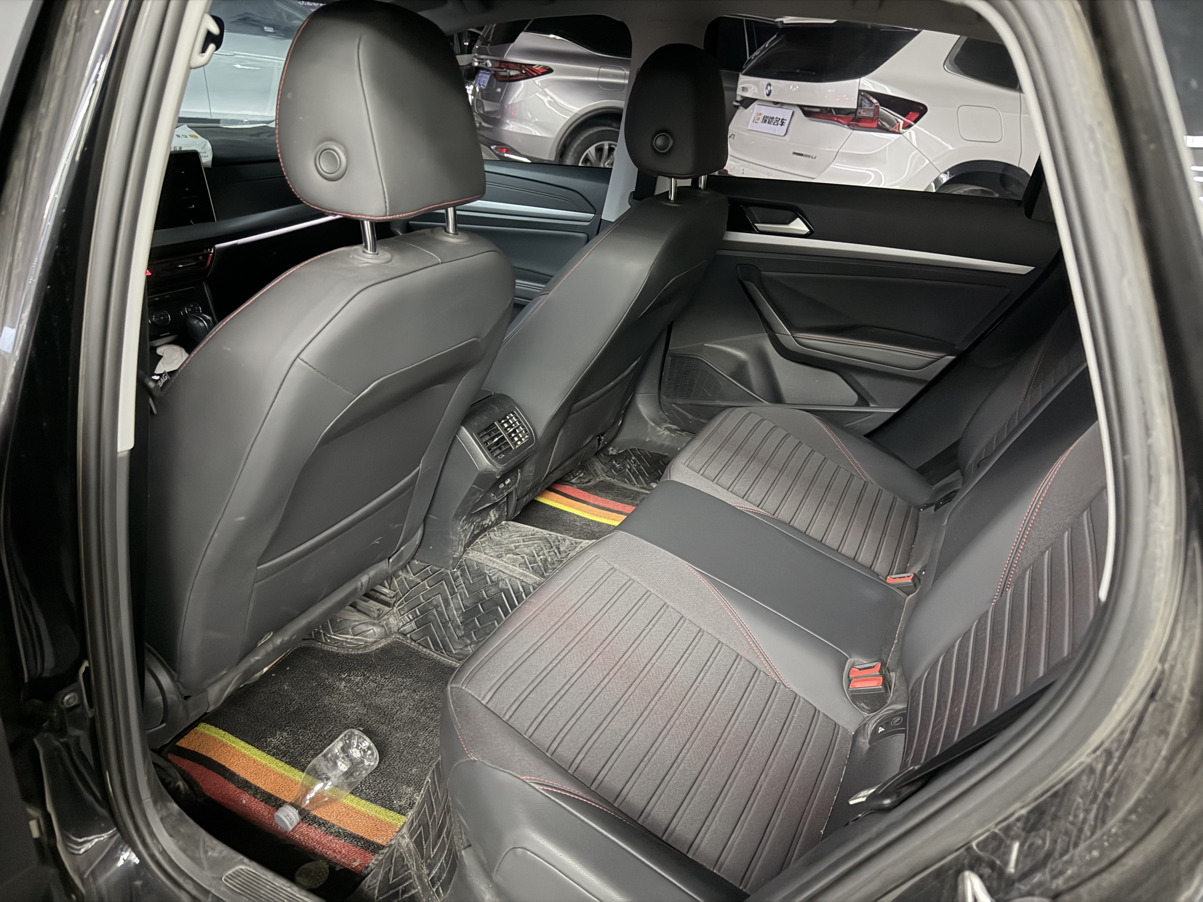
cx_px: 602
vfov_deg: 56.8
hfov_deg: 71.6
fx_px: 834
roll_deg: -3.6
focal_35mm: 24
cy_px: 451
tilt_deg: -24.0
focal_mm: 6.76
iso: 1600
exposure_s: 1/19
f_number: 1.78
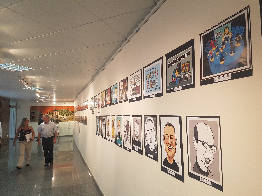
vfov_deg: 53.1
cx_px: 131
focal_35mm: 26
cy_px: 98
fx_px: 197
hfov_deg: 67.3
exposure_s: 1/60
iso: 160
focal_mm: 4.2
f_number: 1.7
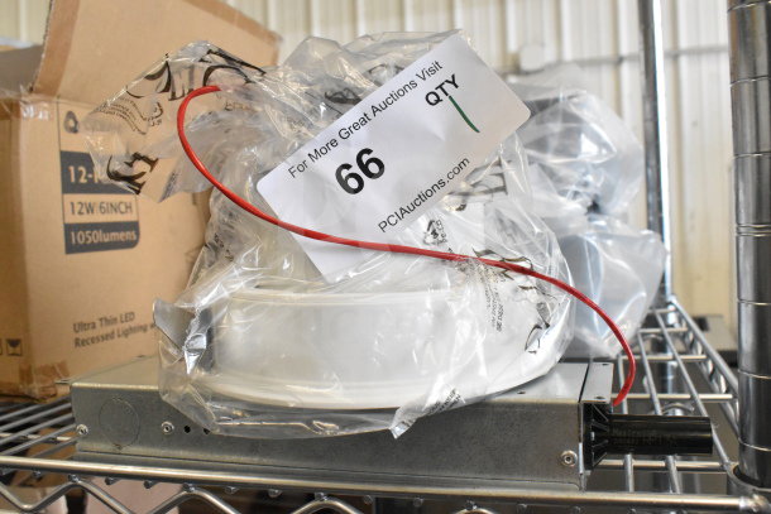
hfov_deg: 53.1
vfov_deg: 36.9
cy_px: 257
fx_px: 771
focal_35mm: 36
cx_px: 386
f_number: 10
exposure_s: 1/400
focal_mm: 24
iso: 6400
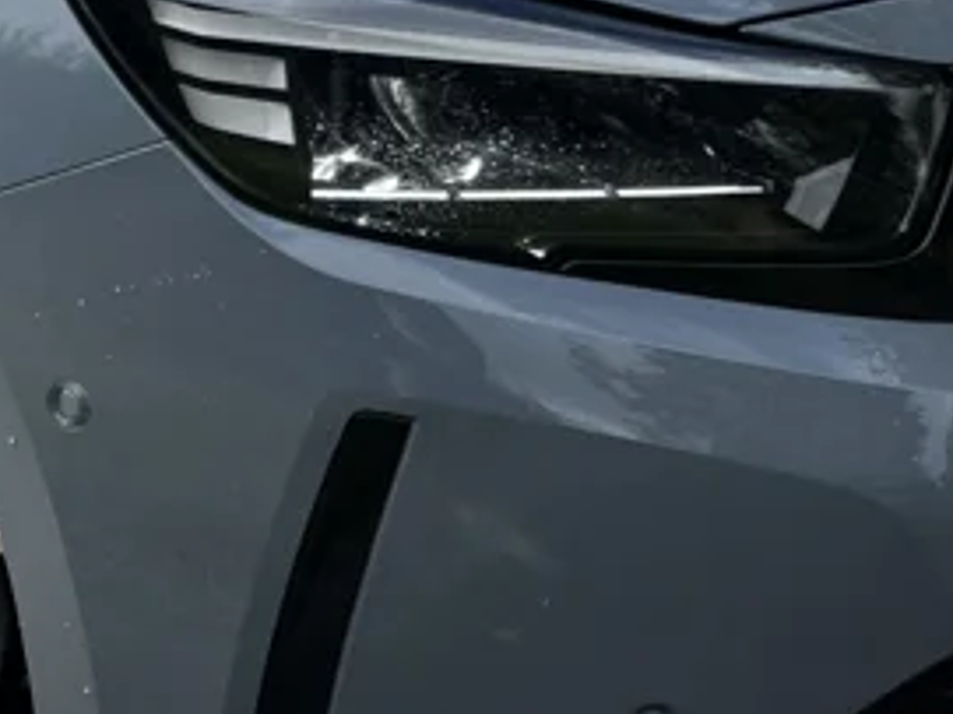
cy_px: 109
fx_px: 3165
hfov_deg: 16.8
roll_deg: +1.3
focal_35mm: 115
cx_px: 4
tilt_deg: -11.9
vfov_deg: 12.8
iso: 50
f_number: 1.5
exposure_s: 1/1597
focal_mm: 5.7
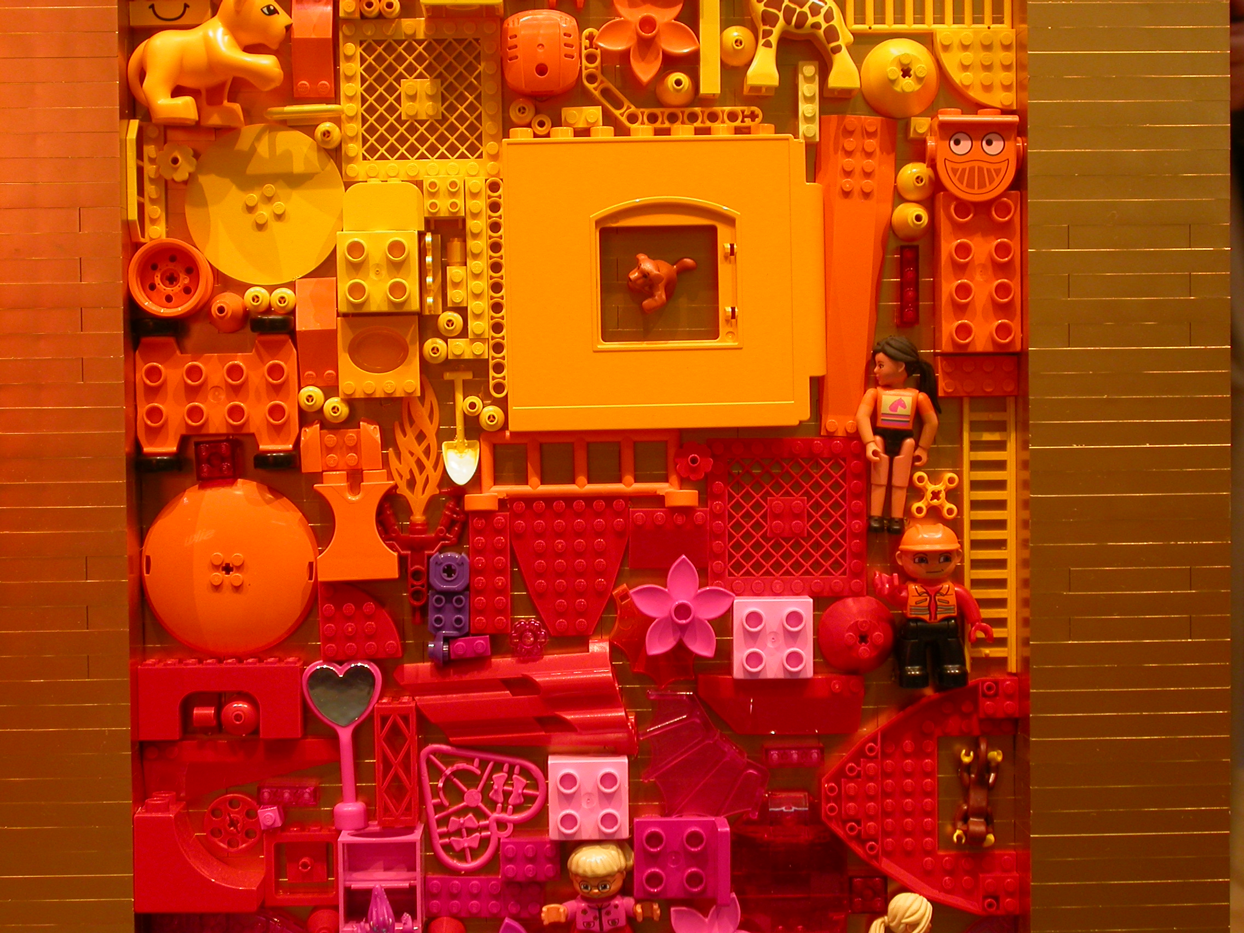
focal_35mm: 64
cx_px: 622
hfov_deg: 30.3
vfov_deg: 22.9
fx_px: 2300
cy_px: 466
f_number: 3.2
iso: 100
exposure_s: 1/16.6
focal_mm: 13.3
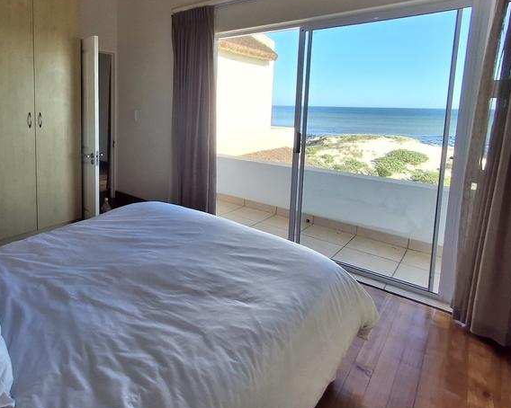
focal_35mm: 22
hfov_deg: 72.0
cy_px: 144
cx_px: 156
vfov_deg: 61.9
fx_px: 333
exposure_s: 1/385
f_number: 2.2
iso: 40
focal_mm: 1.64
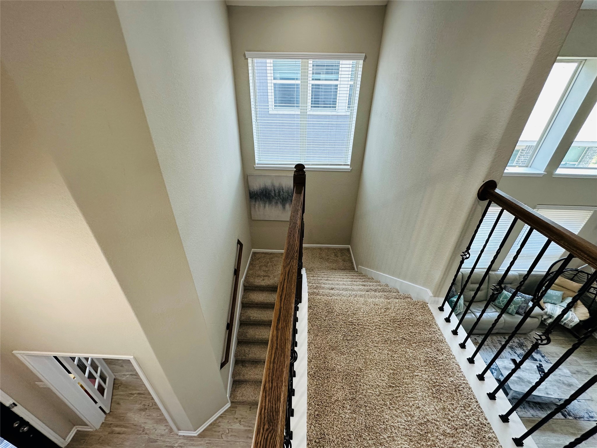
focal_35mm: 14
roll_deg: -1.0
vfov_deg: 85.7
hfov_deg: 102.1
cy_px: 224
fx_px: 241
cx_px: 298
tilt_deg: -30.8
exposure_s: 1/120
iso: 160
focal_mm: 2.22
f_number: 2.2
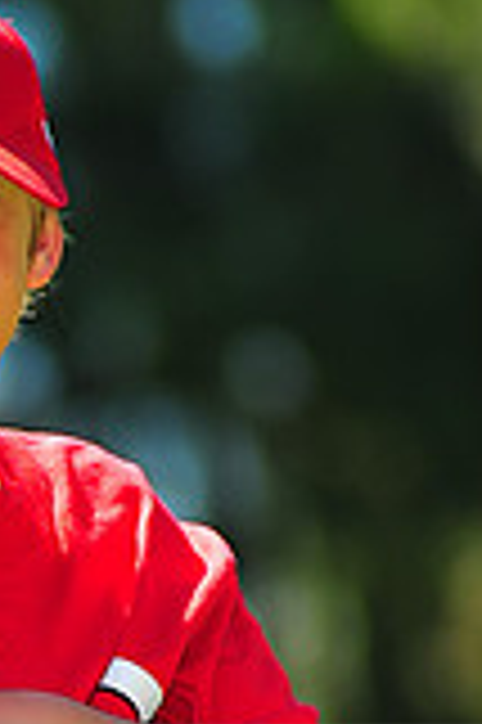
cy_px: 787
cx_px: -329
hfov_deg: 2.1
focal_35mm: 648
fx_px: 13041
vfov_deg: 3.2
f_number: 4.5
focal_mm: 180
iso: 200
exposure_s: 1/640
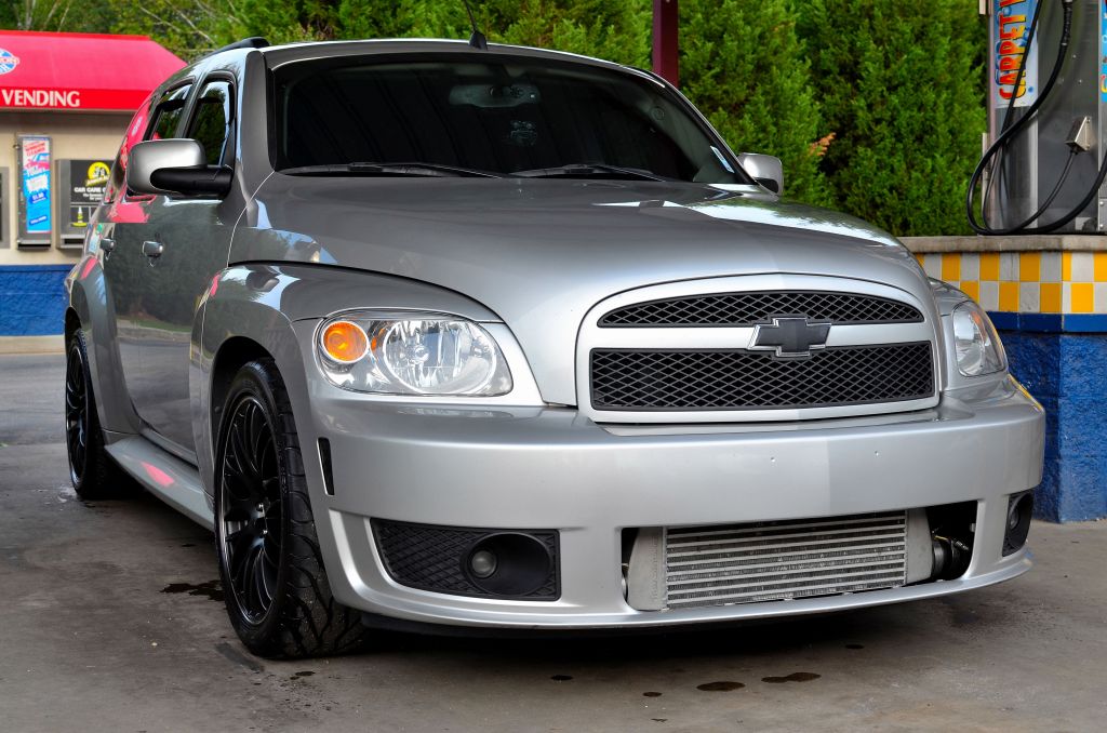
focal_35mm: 52
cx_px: 554
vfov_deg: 25.6
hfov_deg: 37.9
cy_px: 366
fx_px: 1611
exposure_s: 1/160
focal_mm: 35
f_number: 6.3
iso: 200
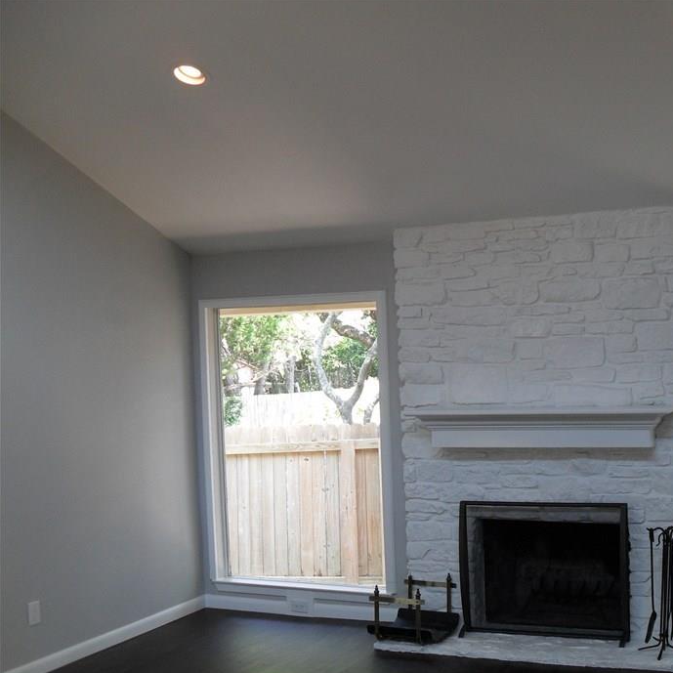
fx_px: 1012
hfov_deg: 36.0
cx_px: 499
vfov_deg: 36.8
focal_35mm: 46
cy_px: 370
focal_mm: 6.2
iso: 120
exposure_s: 1/45
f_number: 2.8
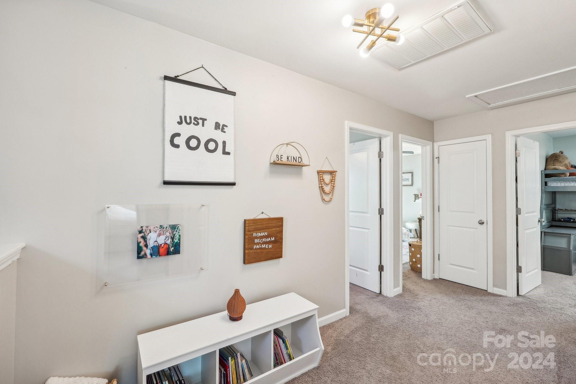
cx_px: 288
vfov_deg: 77.3
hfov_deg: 100.4
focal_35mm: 15
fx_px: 240
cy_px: 192
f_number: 8
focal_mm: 10
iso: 400
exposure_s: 1/20
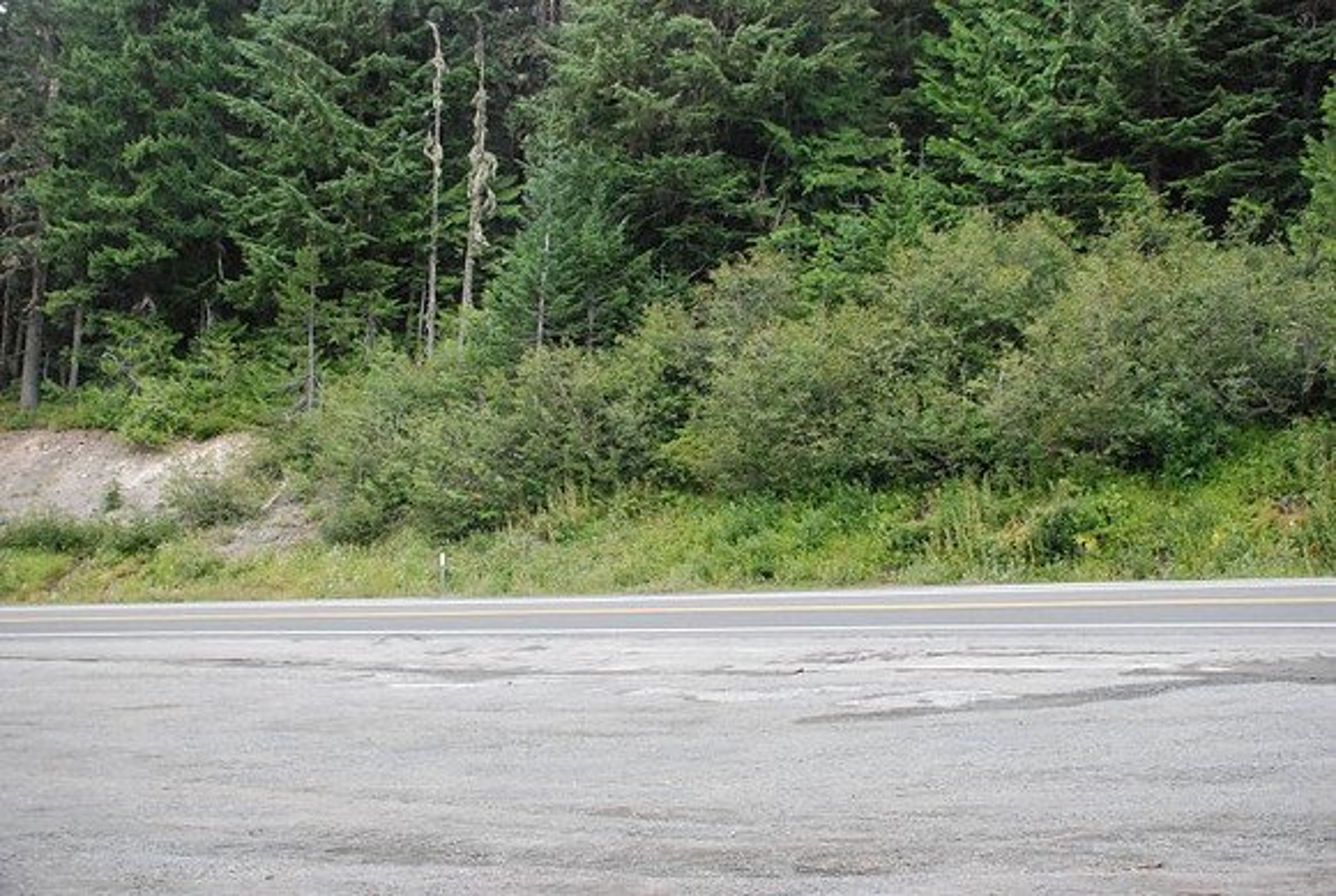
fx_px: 1227
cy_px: 448
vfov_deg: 40.1
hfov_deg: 57.1
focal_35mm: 33
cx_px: 668
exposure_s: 1/1000
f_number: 4
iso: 1600
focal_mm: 22
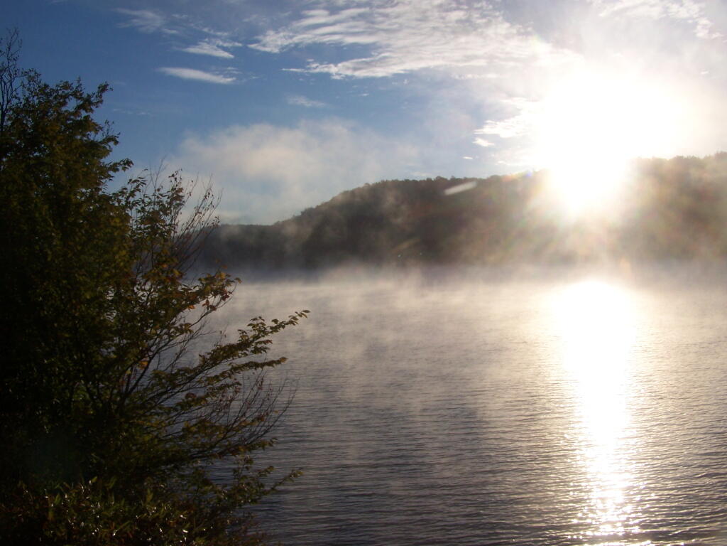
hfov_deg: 49.0
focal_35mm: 38
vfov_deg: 37.7
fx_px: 798
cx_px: 364
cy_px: 273
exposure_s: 1/1250
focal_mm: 6.3
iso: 80
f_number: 5.6
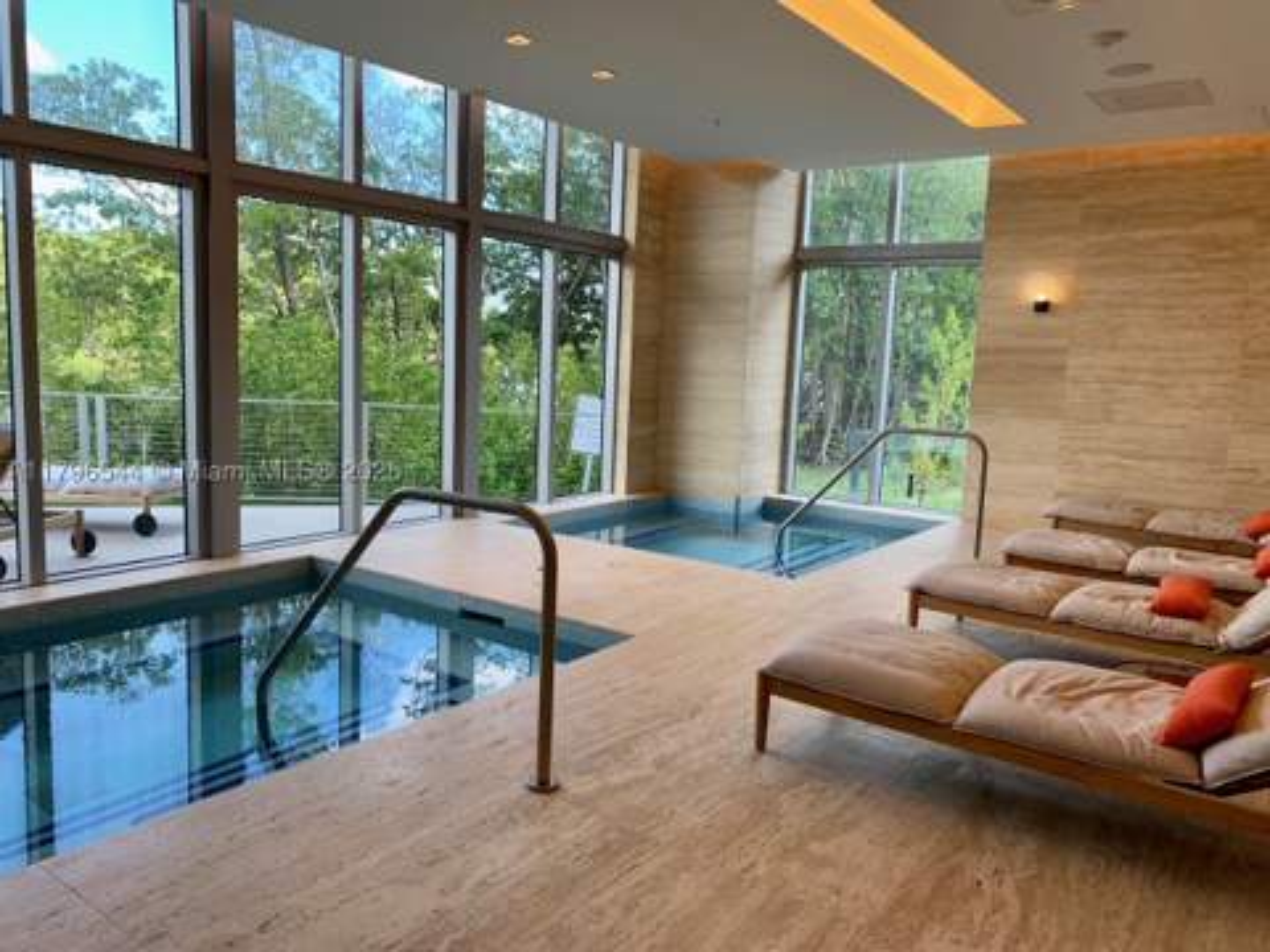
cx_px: 635
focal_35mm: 26
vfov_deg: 53.1
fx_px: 954
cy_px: 476
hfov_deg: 67.3
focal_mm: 4.25
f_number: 1.8
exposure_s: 1/60
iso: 50
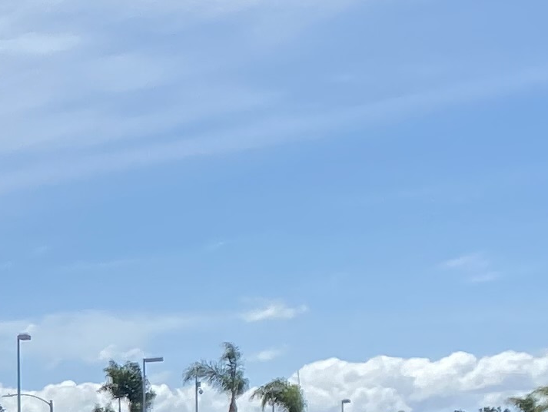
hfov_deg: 11.2
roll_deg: +3.3
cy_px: 782
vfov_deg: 9.5
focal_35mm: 147
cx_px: -782
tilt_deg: -3.4
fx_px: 2328
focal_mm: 4.25
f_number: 1.8
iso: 32
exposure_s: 1/3610
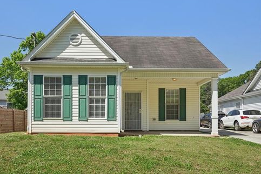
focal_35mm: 30
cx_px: 126
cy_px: 85
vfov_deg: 43.6
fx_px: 217
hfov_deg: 61.9
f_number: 8
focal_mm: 29
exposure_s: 1/2000
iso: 800
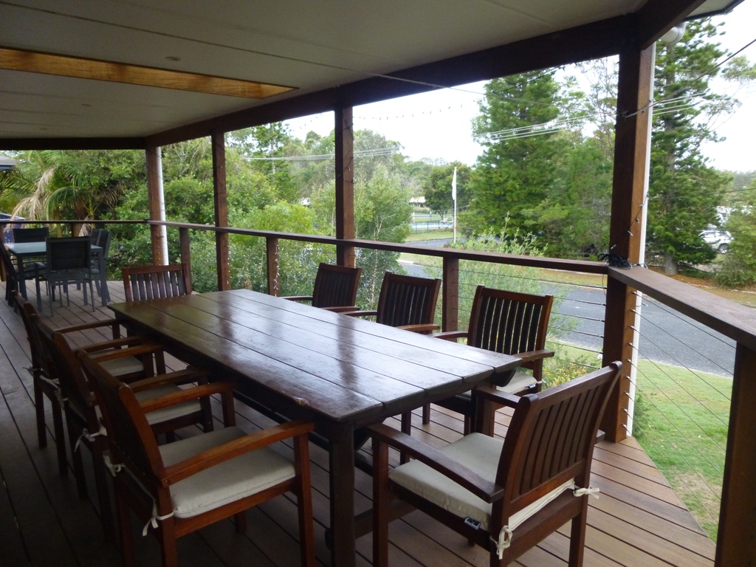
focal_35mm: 25
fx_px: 546
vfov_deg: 54.9
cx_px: 378
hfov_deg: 69.4
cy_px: 284
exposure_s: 1/20
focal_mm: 4.5
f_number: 3.1
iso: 400
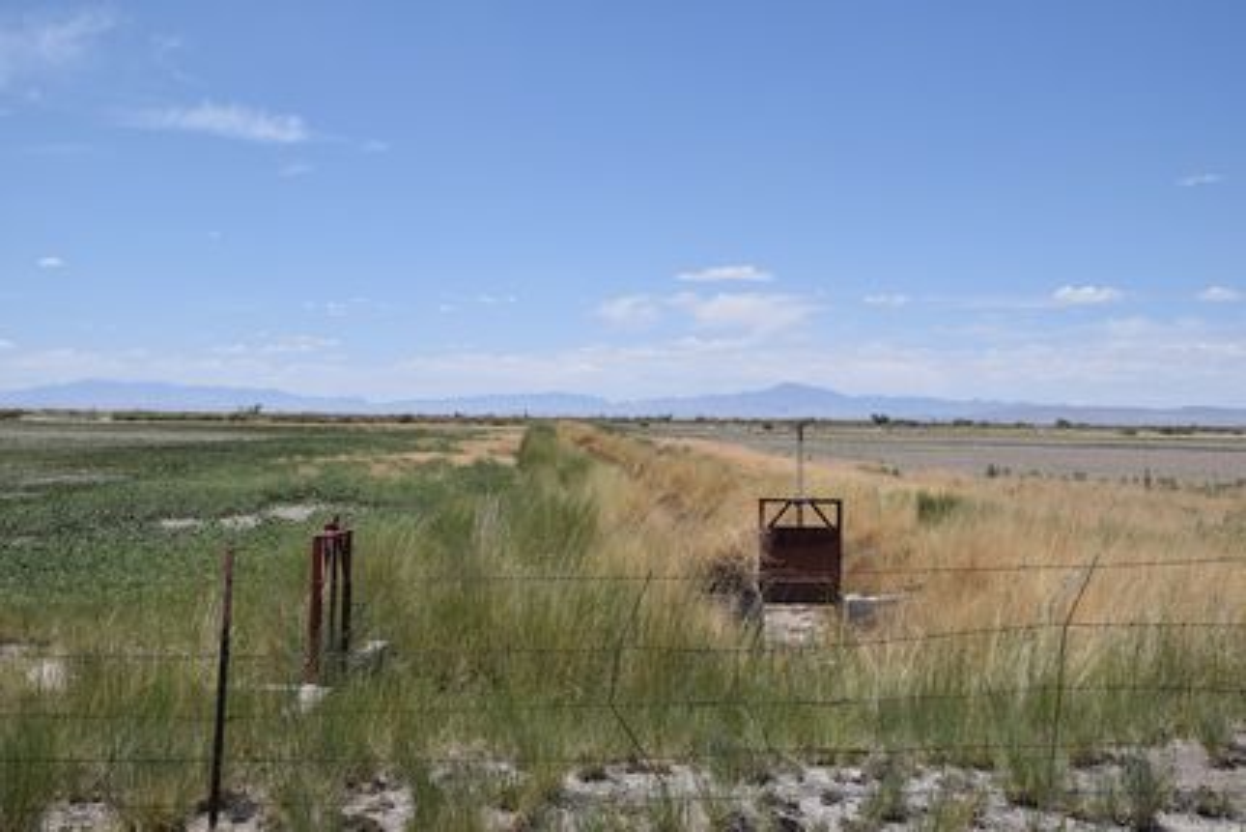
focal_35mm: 45
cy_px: 416
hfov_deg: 43.6
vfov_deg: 29.9
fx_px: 1558
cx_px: 623
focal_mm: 30
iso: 100
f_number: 9
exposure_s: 1/320
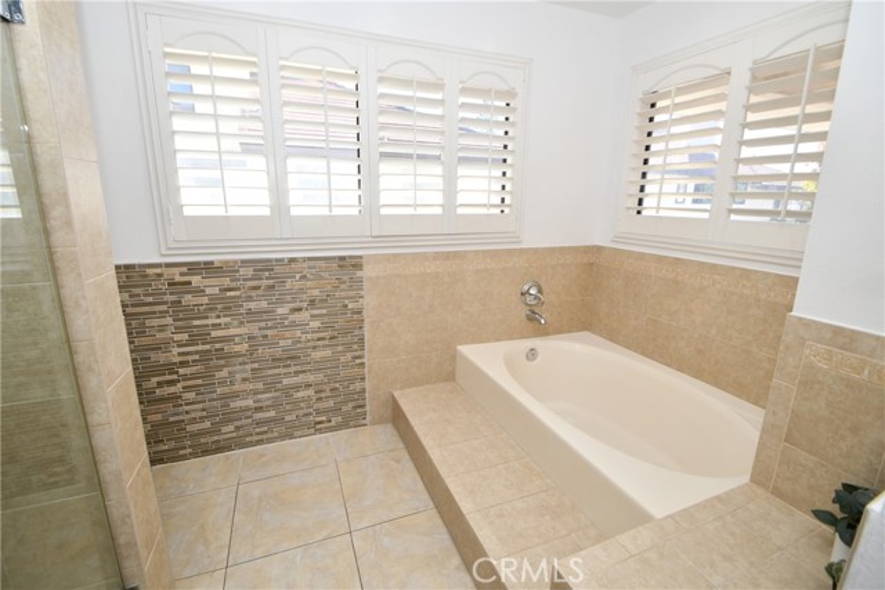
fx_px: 369
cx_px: 442
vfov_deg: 77.4
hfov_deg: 100.4
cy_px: 295
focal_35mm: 15
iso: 200
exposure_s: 1/125
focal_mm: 10
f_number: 5.6
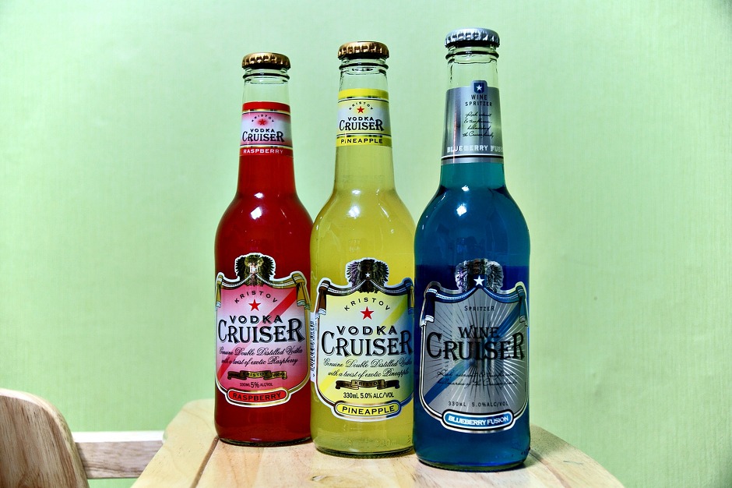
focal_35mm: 42
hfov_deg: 46.4
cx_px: 366
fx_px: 854
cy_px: 244
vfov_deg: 31.9
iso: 400
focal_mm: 28
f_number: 5
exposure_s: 1/20
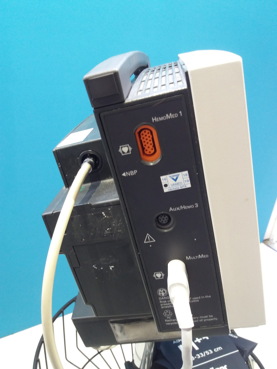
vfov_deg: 63.4
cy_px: 184
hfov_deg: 49.7
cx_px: 138
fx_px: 299
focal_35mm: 28
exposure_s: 1/17
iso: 160
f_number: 1.9
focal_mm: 3.7
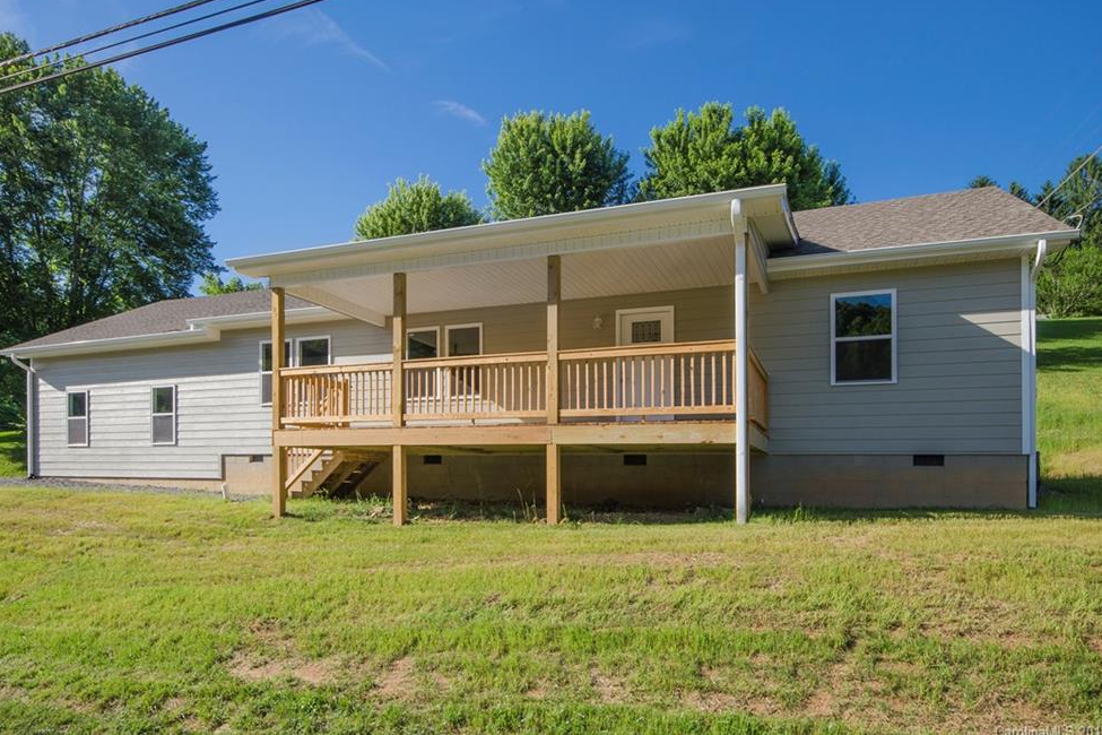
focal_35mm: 22
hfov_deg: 78.6
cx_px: 538
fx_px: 673
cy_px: 359
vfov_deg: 57.2
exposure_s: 1/125
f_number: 11
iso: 100
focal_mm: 14
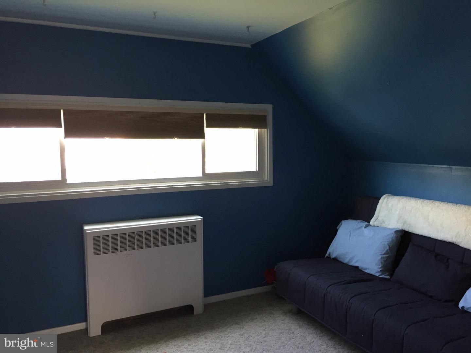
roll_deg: -0.9
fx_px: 395
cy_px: 176
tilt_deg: -3.6
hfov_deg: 61.7
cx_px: 236
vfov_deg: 48.2
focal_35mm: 29
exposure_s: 1/30
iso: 80
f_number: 2.2
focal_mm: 4.15
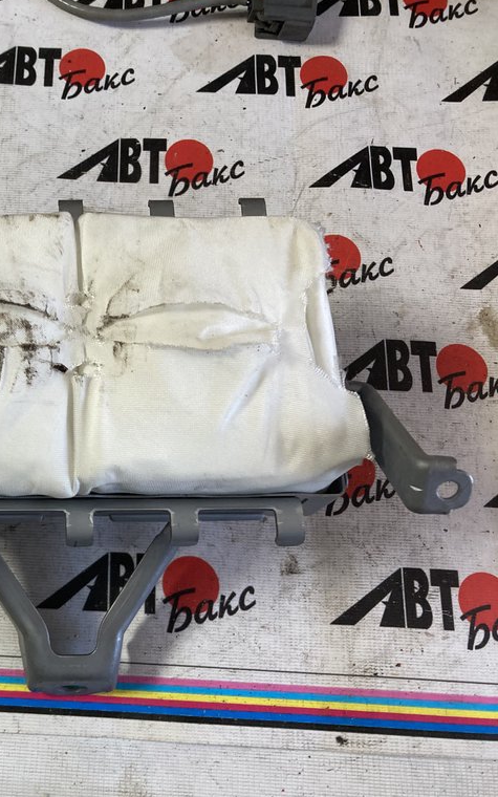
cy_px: 397
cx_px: 29
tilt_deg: -72.6
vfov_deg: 49.3
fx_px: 869
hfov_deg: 30.3
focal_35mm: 40
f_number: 1.8
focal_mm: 3.99
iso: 80
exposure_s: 1/75
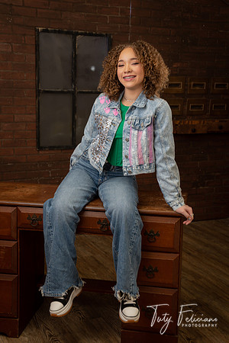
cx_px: 114
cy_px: 172
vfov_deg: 38.2
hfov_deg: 26.0
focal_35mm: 52
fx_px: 496
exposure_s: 1/13
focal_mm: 52
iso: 160
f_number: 7.1
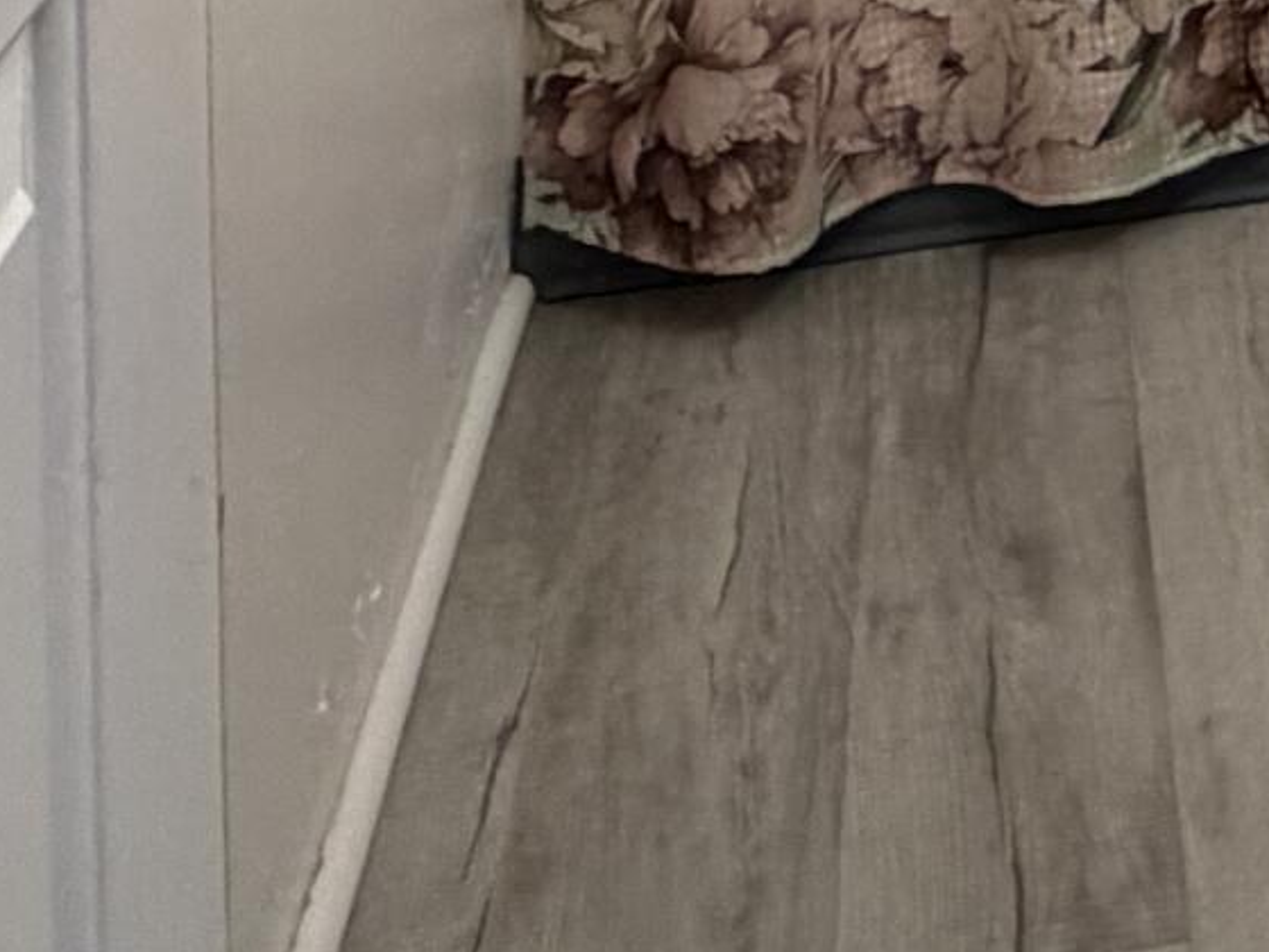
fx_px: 2749
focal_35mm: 75
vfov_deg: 14.2
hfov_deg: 23.1
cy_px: -1263
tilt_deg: +1.3
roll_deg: +1.3
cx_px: 1647
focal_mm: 2.22
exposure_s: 1/120
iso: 320
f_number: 2.2
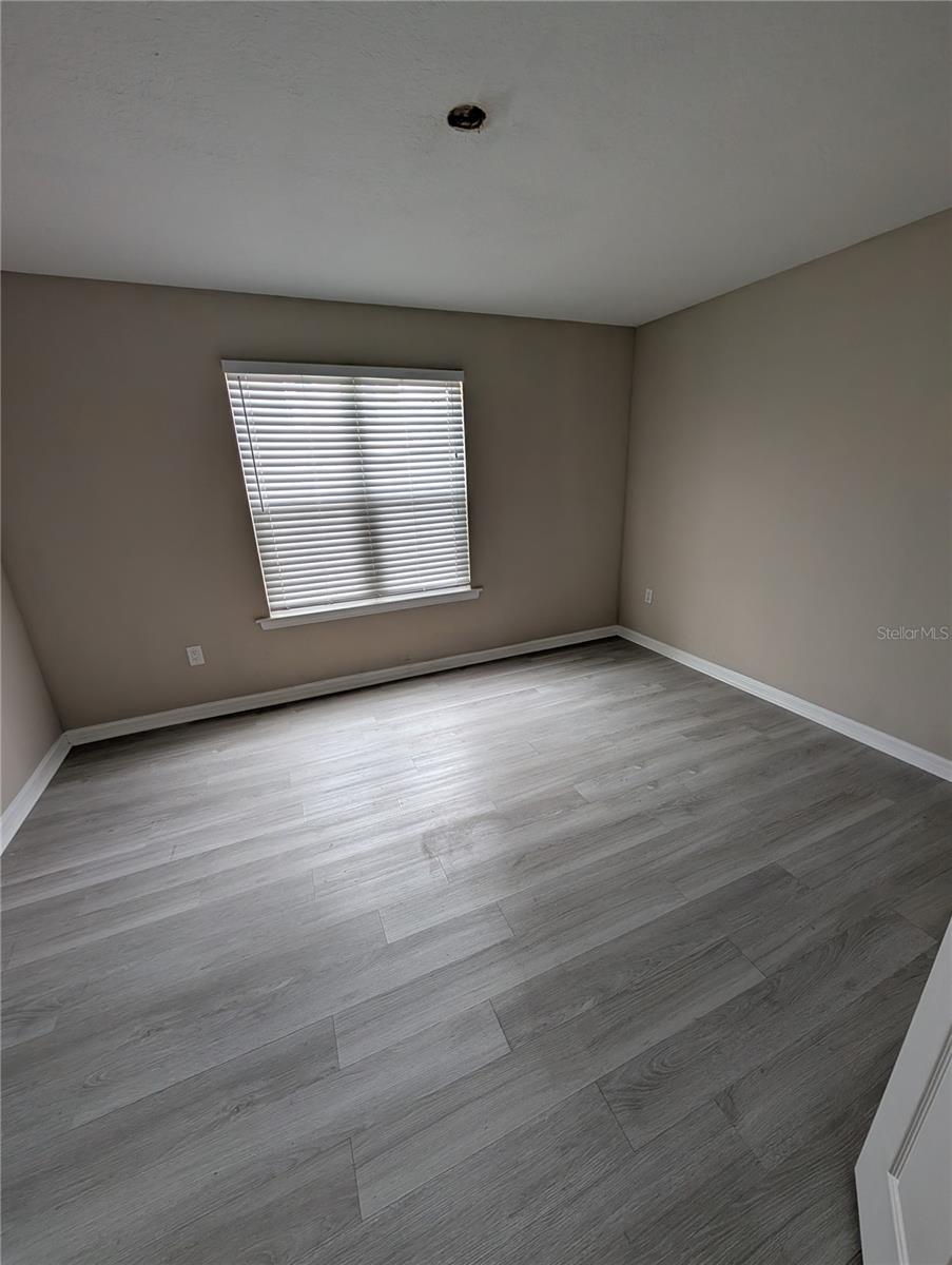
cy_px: 632
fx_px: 439
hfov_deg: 94.6
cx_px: 476
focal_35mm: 12
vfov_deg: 110.5
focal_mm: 2.02
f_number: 1.7
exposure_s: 1/60
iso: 102
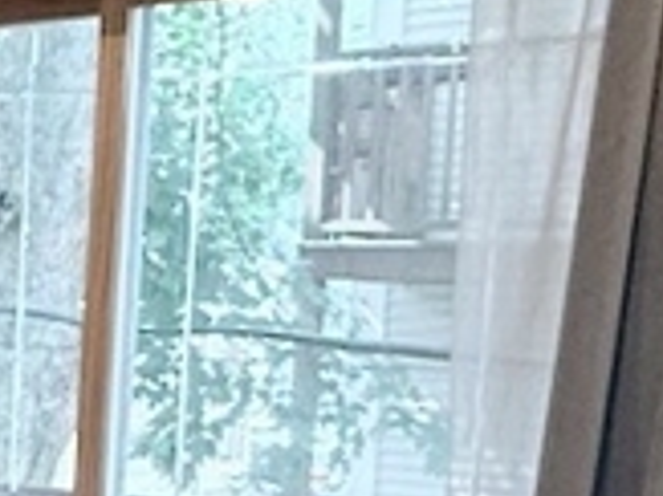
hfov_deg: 17.8
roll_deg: -0.3
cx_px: -537
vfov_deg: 16.5
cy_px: 480
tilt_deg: -5.5
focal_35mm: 88
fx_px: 1684
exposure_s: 1/120
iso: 320
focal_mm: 2.22
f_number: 2.2
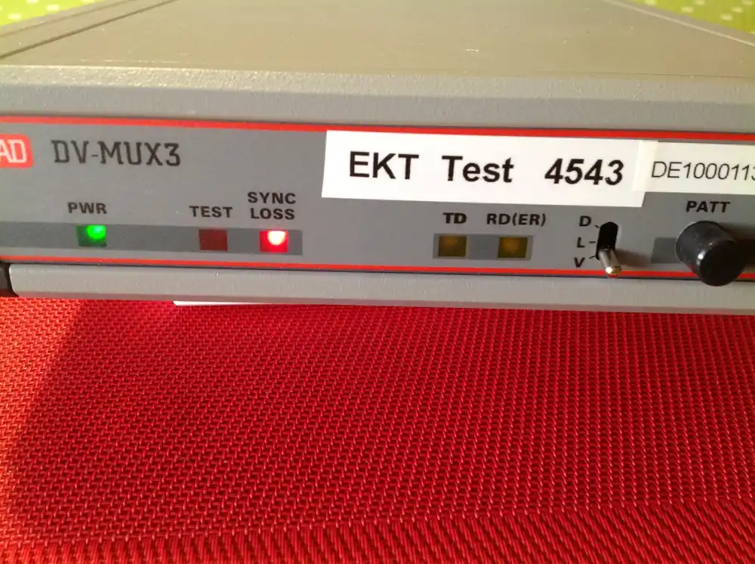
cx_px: 378
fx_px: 762
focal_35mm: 35
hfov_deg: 52.7
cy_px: 282
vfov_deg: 40.6
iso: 125
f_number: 2.4
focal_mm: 4.28
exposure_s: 1/15
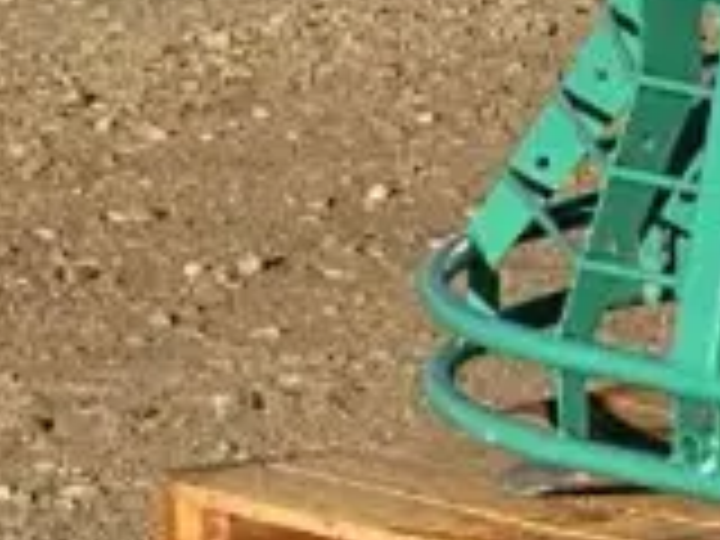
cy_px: 36
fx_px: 9609
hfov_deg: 4.2
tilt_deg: -8.7
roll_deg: +0.1
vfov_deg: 3.2
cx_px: 1548
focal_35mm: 462
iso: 32
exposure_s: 1/919
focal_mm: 9
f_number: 2.8
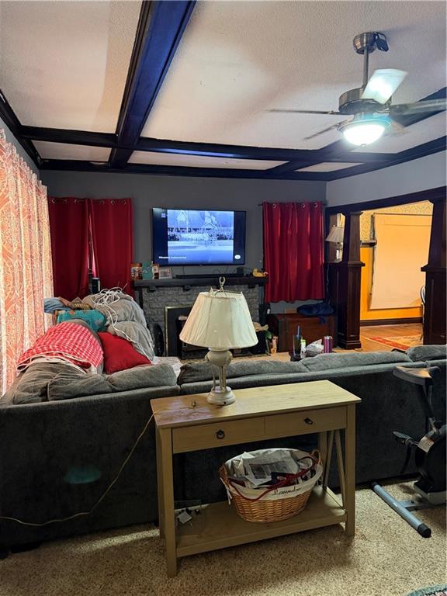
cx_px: 224
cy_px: 298
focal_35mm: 24
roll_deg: +0.1
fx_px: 413
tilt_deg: -6.1
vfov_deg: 71.6
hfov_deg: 56.8
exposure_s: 1/40
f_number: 1.78
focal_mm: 6.76
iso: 640
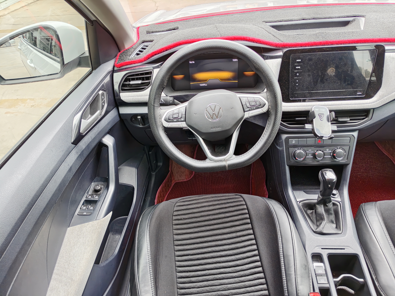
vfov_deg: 58.9
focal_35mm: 23
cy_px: 148
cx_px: 198
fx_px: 262
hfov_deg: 73.9
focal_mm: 5.56
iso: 887
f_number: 1.88
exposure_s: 1/100
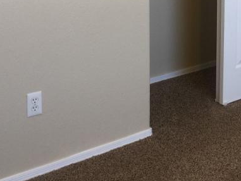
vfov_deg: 18.1
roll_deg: -0.4
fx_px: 543
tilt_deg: -7.9
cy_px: -28
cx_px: 252
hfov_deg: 23.7
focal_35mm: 78
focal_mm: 4.15
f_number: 2.2
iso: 40
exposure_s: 1/30
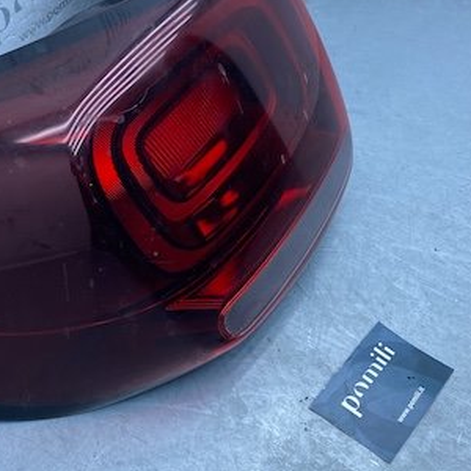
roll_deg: +1.0
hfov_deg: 33.8
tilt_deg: -43.0
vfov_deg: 34.6
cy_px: 188
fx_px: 754
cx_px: 105
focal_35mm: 49
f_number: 1.8
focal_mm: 4.25
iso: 32
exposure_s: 1/606
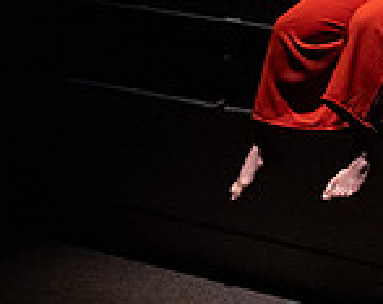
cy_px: -126
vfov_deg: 7.9
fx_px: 2183
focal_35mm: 193
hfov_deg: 9.7
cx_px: 604
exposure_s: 1/400
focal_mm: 52
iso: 4000
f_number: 4
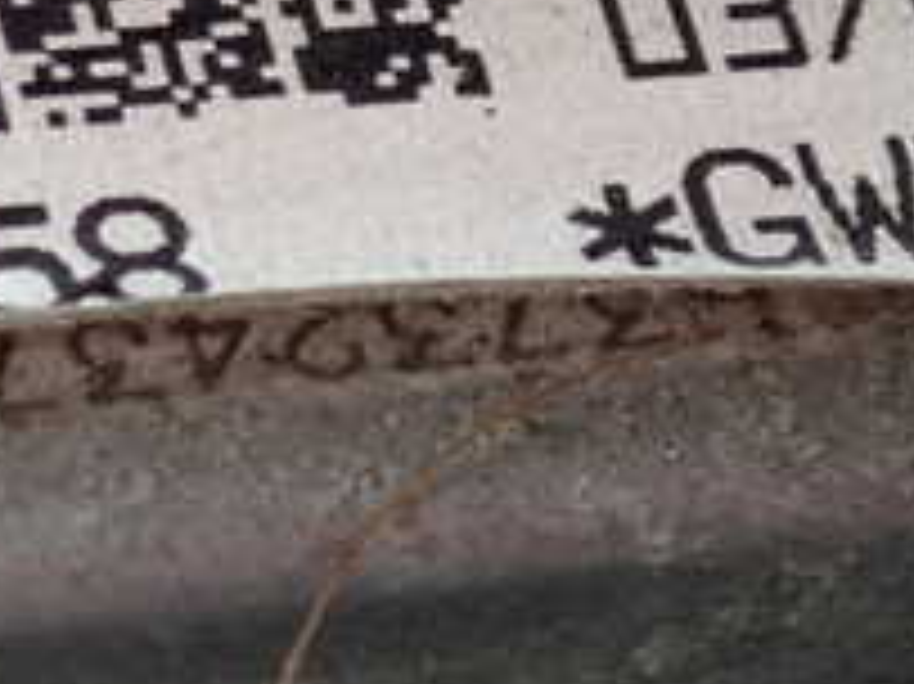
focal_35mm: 296
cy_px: 4
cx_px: -86
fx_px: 7811
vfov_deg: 5.0
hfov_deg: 6.7
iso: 800
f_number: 4.9
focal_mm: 18
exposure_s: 1/60
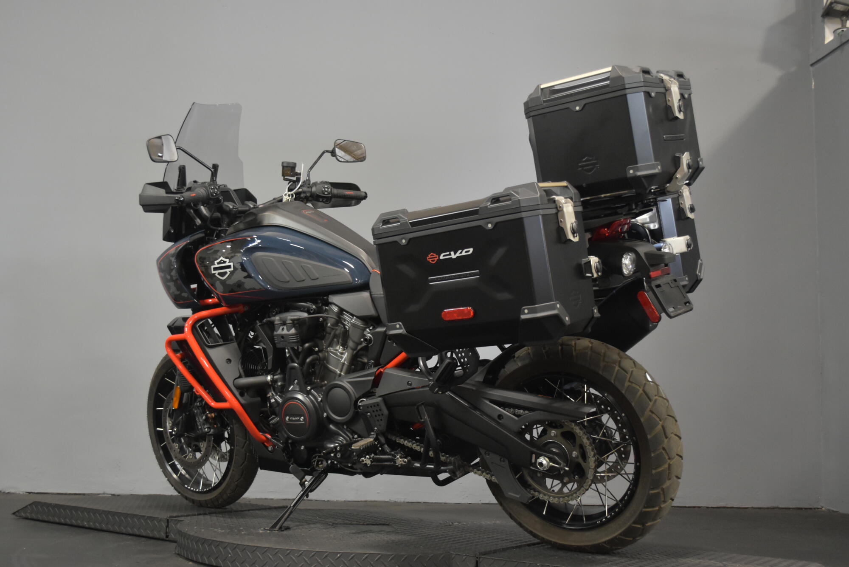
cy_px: 284
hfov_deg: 46.4
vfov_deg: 31.9
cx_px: 424
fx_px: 991
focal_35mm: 42
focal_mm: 28
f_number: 4.5
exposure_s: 1/25
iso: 1600
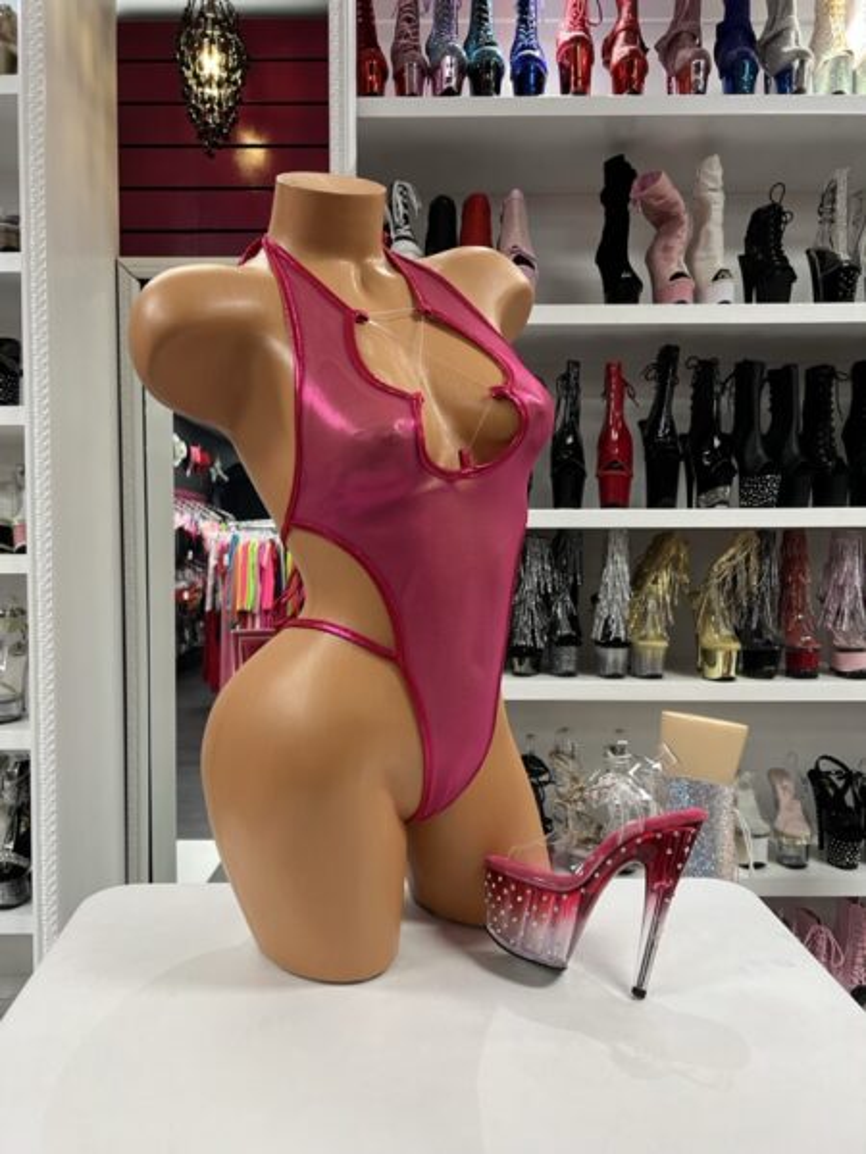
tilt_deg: -1.9
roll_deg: +0.5
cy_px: 577
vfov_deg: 67.3
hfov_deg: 53.1
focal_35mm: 26
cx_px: 433
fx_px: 867
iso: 125
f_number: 1.5
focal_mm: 5.7
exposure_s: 1/60
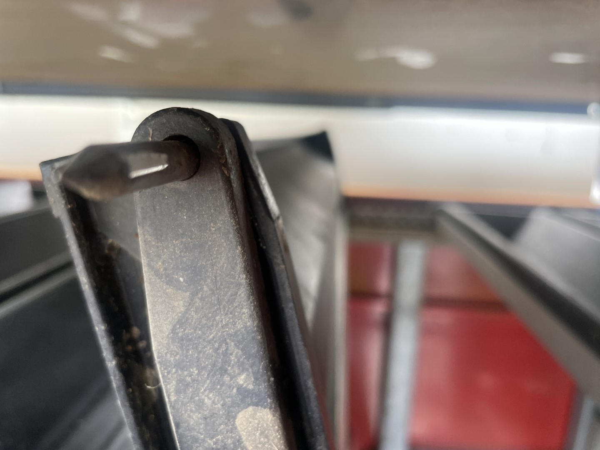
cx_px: 300
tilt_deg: -12.0
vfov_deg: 53.1
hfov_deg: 67.3
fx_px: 451
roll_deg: -2.5
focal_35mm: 26
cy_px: 225
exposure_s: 1/121
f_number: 1.6
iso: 125
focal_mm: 4.2
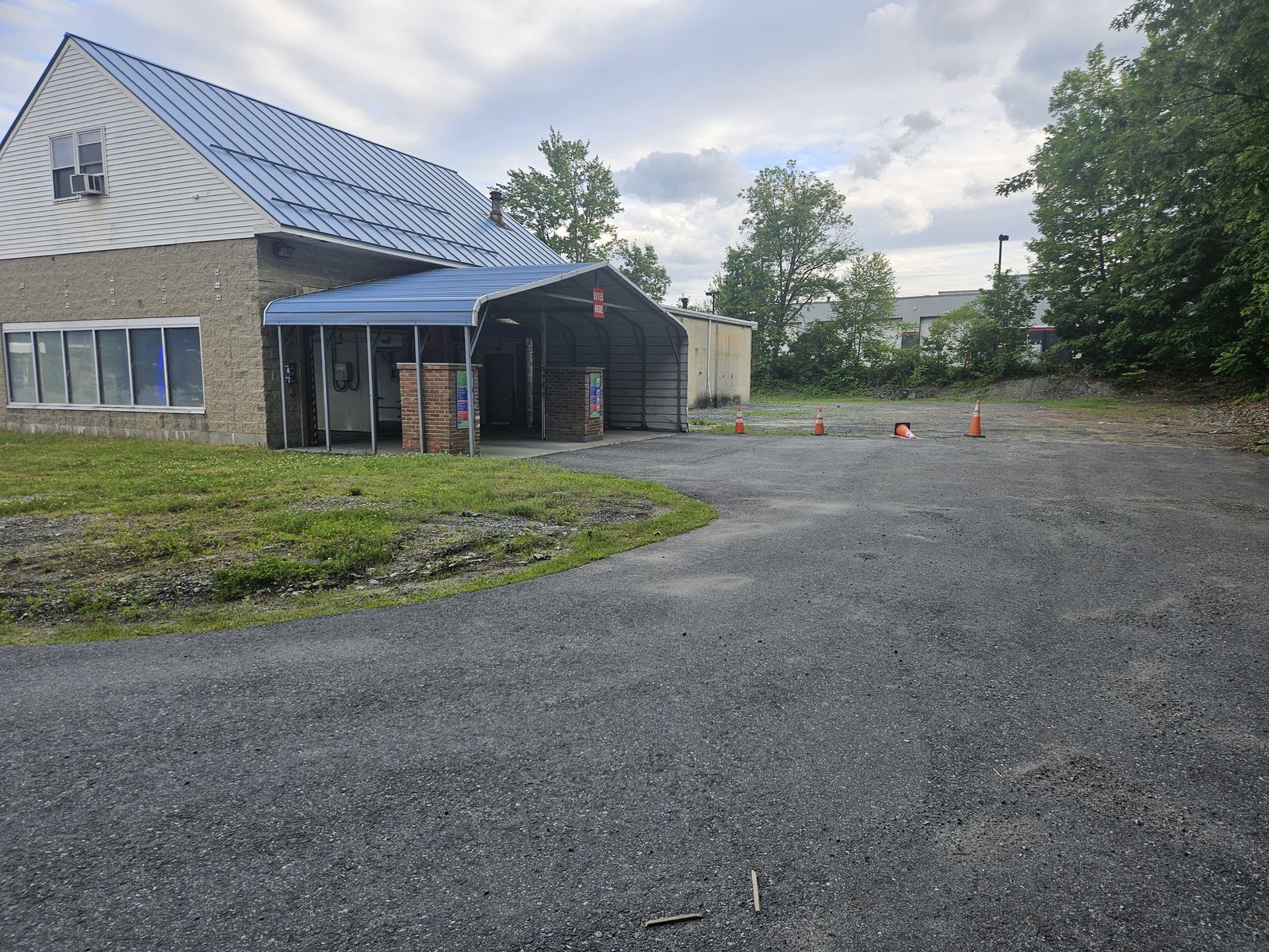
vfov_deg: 58.9
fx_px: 843
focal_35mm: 23
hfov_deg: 73.9
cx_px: 634
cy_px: 476
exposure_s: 1/503
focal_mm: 5.4
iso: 25
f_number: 1.8
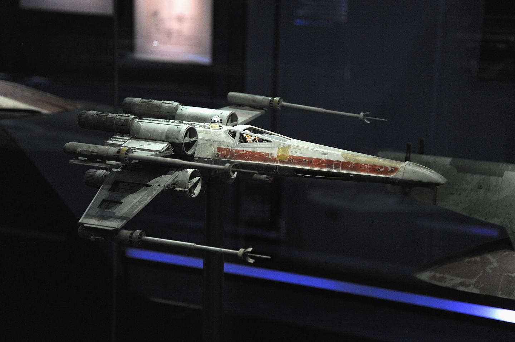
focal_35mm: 78
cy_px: 171
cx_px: 258
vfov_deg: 17.5
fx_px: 1115
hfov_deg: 26.0
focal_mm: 78
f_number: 5.3
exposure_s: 1/30
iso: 1600
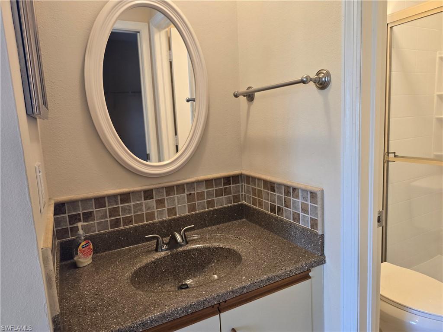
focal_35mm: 23
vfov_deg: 58.9
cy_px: 166
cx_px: 222
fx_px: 294
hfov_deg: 73.9
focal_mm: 6.3
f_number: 1.7
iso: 200
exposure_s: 1/120
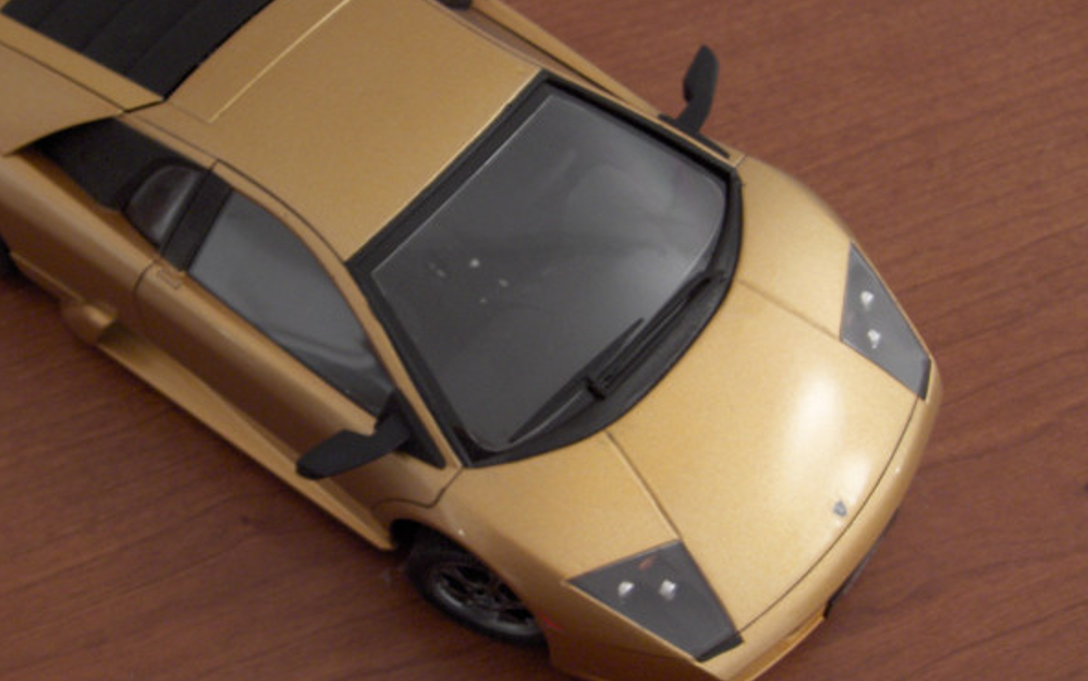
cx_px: 411
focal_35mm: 56
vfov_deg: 23.1
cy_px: 282
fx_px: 1661
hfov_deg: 36.1
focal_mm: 8
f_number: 2.8
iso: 100
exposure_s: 1/2.08
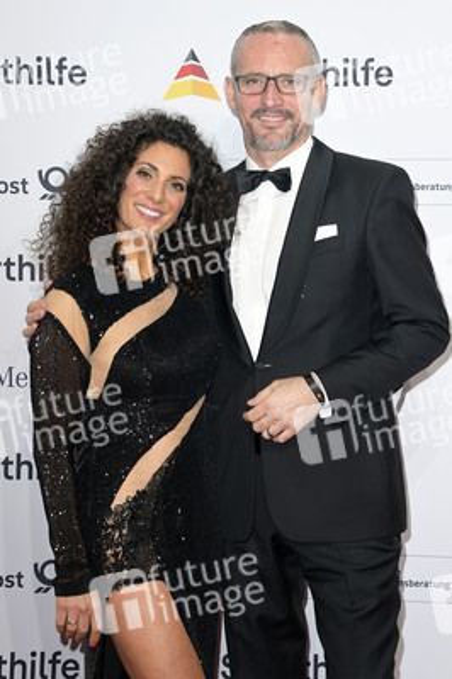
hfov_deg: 16.6
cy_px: 340
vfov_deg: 24.8
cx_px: 226
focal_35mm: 82
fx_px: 1547
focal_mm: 82
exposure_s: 1/250
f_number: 5.6
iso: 500
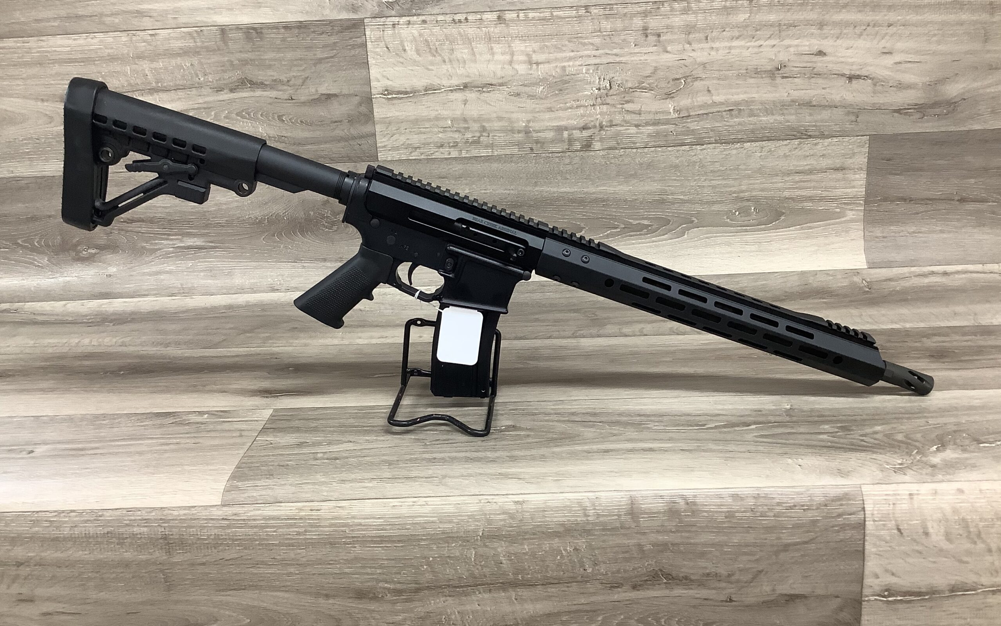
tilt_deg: -20.2
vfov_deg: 38.3
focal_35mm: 33
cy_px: 313
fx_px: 900
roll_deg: +1.7
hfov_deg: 58.1
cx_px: 502
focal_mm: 3.3
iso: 125
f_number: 2.4
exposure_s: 1/60
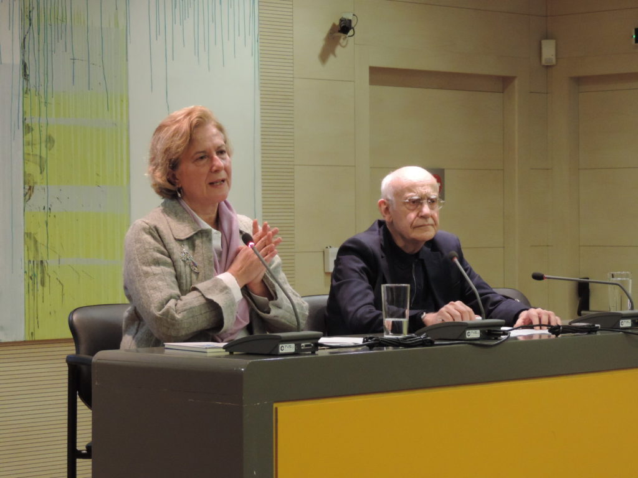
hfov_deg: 18.7
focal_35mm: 105
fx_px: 1935
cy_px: 239
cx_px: 319
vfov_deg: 14.1
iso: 720
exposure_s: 1/25
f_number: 4.2
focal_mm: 18.7
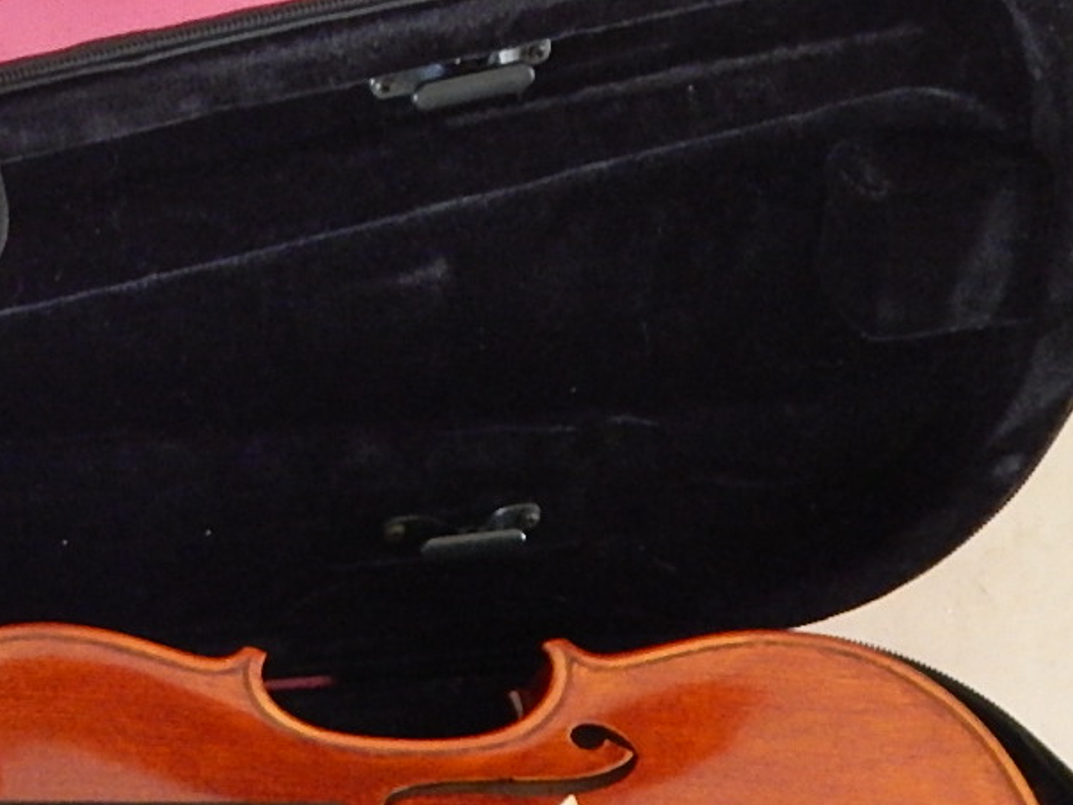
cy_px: 524
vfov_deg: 16.4
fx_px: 2790
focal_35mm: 90
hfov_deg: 20.2
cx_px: -263
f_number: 3.3
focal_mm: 6.1
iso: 800
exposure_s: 1/8
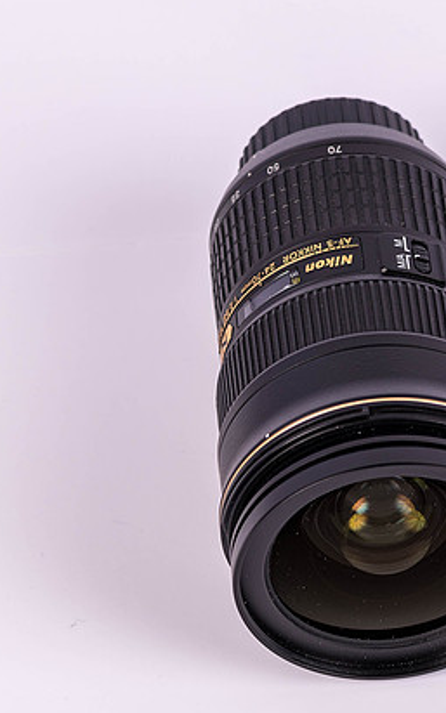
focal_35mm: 275
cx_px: 250
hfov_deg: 4.8
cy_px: 458
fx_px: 5346
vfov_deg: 7.6
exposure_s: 1/160
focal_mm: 105
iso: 64
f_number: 8
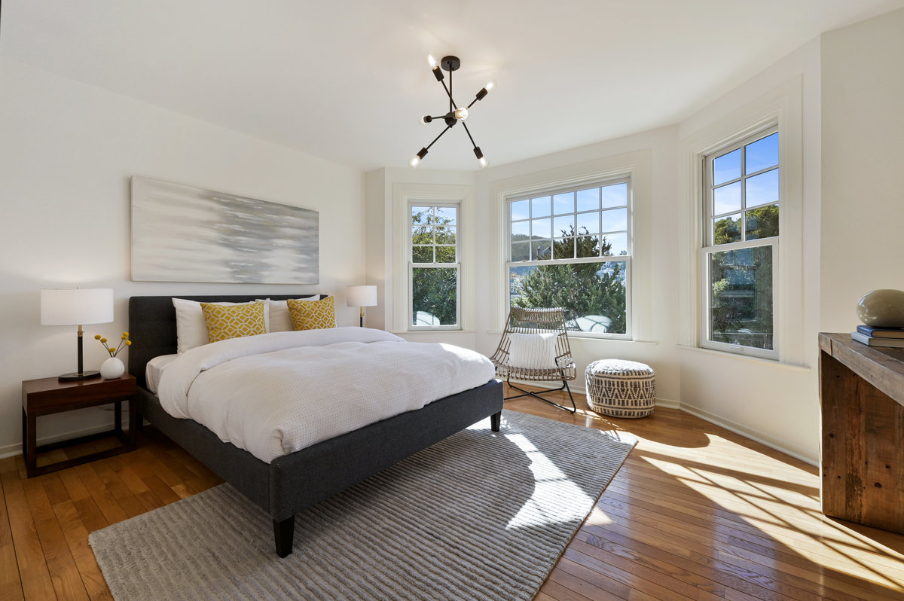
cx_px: 452
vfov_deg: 79.1
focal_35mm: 14
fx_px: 364
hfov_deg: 102.3
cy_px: 300
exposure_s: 1/160
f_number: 11
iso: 400
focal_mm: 14.5
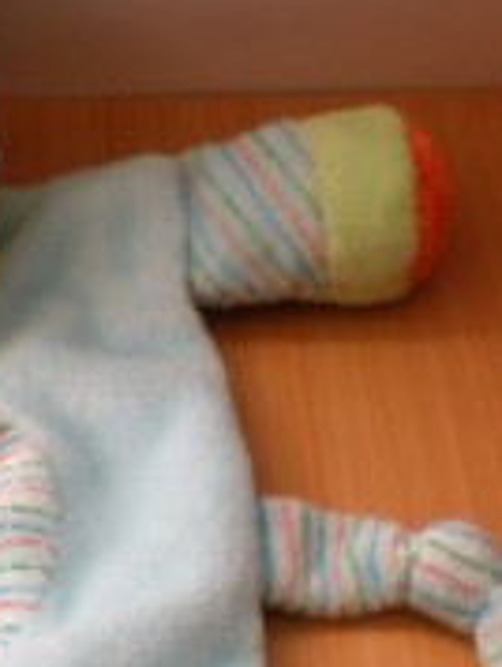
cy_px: 386
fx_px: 2141
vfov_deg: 17.7
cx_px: -157
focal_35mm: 111
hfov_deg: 12.9
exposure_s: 1/59.3
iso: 75
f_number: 3.1
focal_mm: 6.3
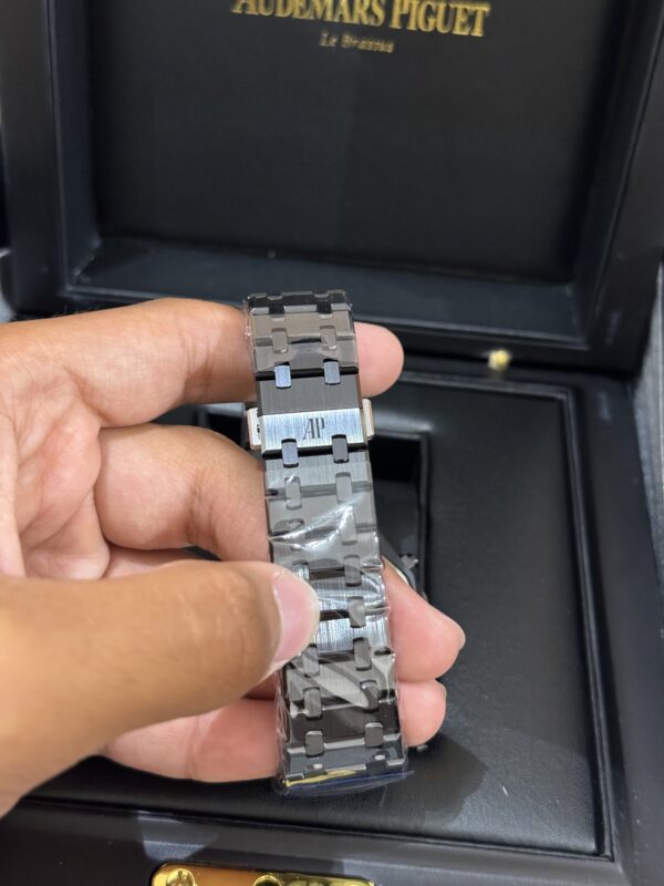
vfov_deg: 39.7
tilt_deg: -52.0
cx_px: 332
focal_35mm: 48
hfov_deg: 30.3
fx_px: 1228
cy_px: 443
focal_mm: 6.76
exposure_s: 1/31
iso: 500
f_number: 1.78
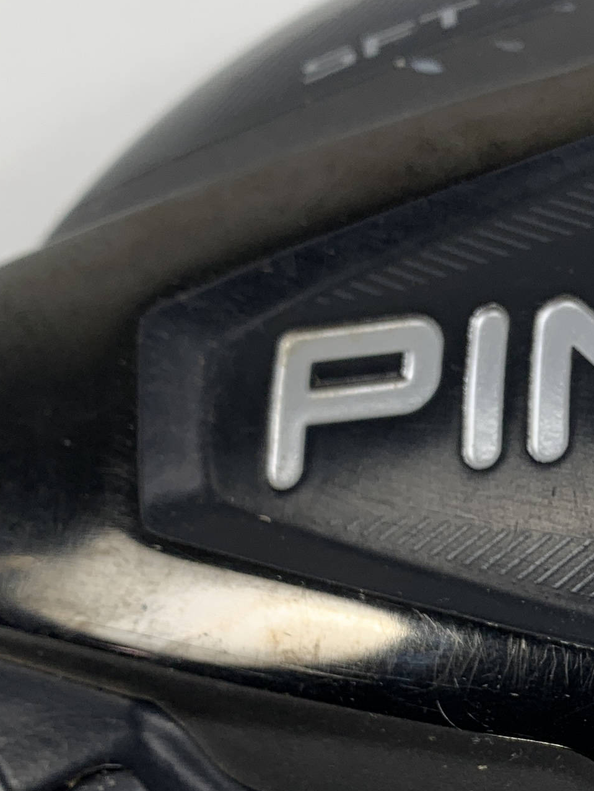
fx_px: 1876
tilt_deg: -68.1
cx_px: 740
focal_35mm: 82
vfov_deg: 23.6
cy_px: 587
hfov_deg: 17.1
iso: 25
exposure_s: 1/196
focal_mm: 4.25
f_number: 1.8
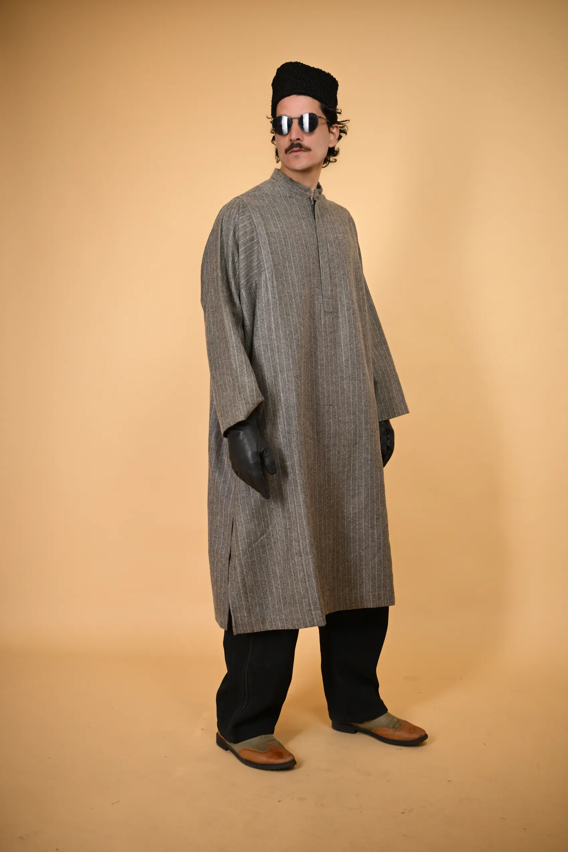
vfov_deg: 49.6
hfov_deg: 34.2
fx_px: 923
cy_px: 426
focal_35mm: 39
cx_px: 284
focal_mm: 39
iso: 250
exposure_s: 1/320
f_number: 2.8
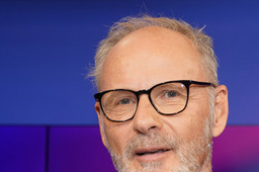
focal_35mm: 97
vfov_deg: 14.0
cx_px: 176
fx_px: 697
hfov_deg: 21.0
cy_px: 151
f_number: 5
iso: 2000
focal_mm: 55
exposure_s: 1/125
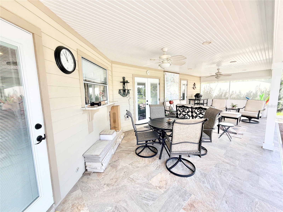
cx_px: 142
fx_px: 114
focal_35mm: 14
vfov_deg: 85.7
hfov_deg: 102.1
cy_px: 106
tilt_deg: -8.0
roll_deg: +1.0
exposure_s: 1/115
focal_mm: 2.22
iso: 50
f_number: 2.2
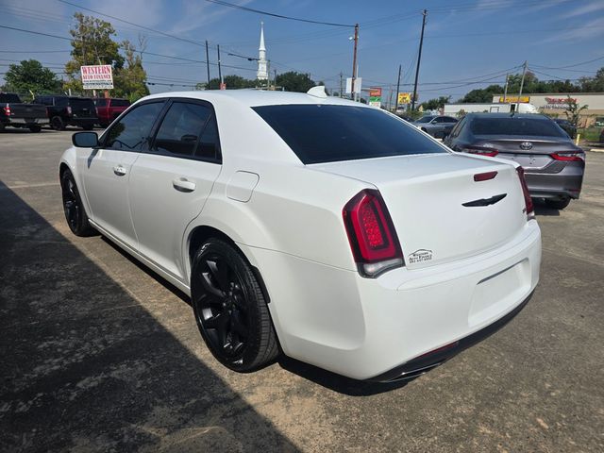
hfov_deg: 73.9
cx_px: 302
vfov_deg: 58.9
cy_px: 226
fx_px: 401
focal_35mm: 23
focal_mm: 6.3
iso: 12
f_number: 1.7
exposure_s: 1/1636
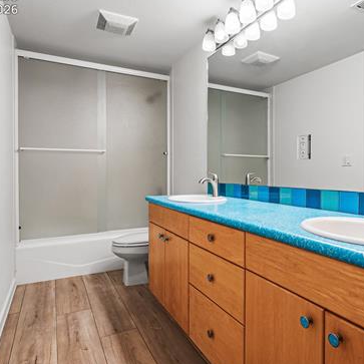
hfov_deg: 64.5
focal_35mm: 24
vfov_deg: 65.0
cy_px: 173
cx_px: 218
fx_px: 286
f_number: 8
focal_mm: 16
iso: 200
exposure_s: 1/2
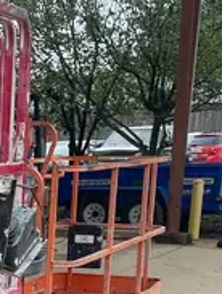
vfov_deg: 17.6
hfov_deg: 13.2
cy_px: 390
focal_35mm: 104
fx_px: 886
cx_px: -150
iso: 32
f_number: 1.6
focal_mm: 4.2
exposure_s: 1/626
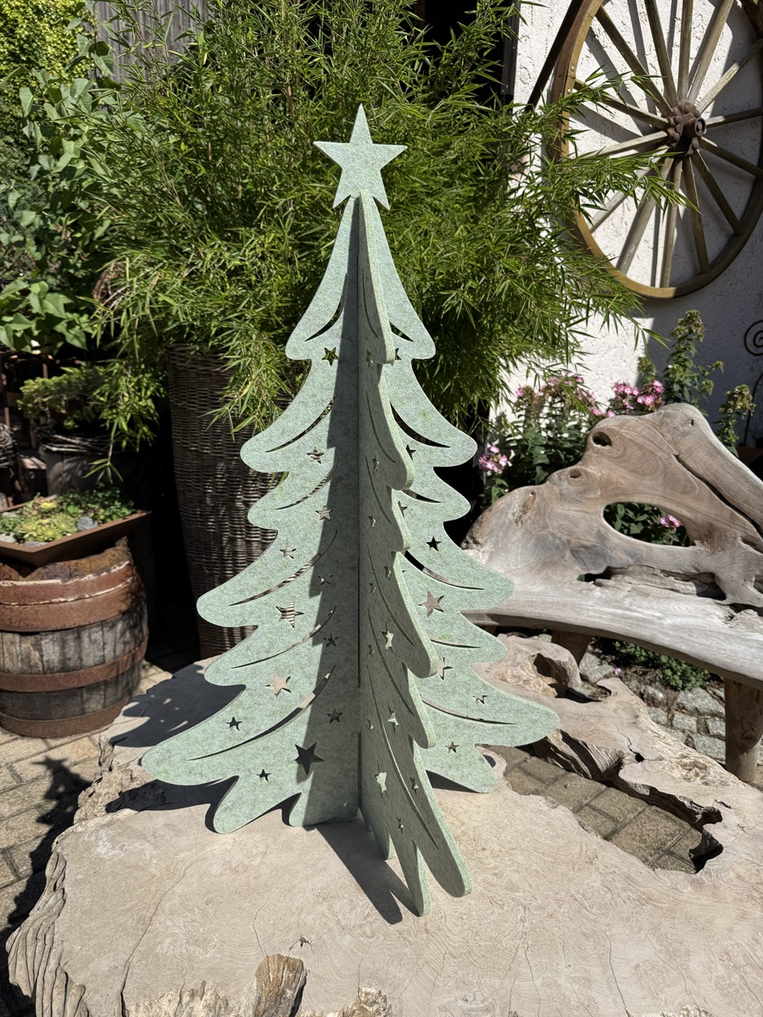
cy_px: 508
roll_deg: -2.1
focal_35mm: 24
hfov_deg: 56.8
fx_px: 705
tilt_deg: -15.3
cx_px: 382
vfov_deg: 71.6
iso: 80
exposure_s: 1/7092
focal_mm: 6.76
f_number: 1.78
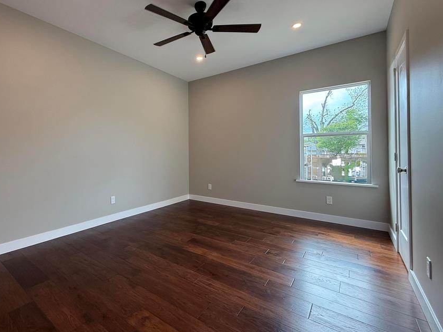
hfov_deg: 89.9
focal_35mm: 17
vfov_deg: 74.5
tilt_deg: +1.0
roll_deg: +0.1
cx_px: 178
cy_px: 151
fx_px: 218
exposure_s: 1/99
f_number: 2.2
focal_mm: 2.22
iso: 100
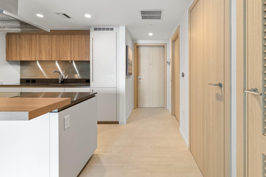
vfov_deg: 70.1
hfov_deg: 92.7
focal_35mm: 17
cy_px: 76
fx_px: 126
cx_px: 151
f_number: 9
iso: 400
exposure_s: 1/5
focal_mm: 14
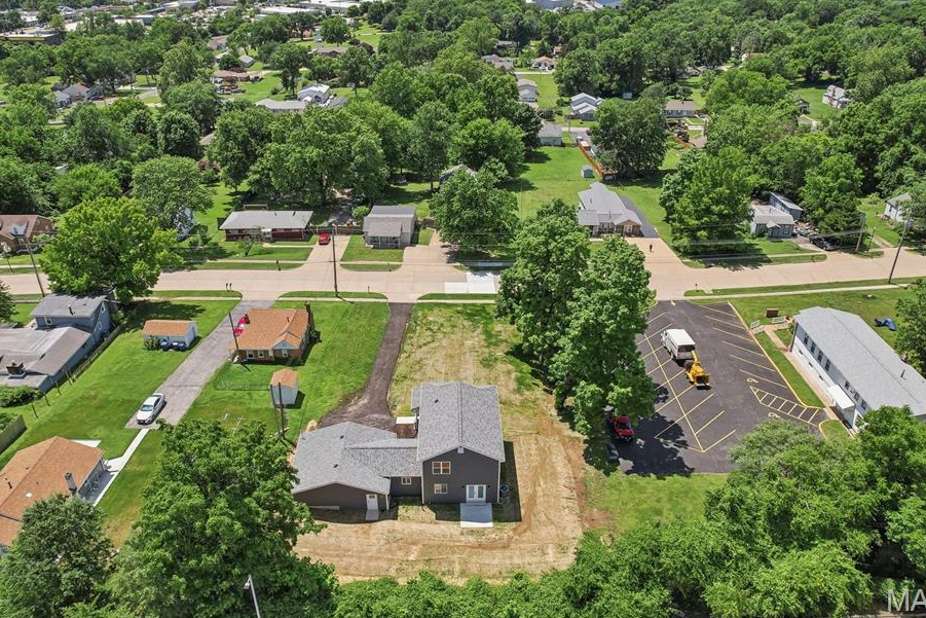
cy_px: 271
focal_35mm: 25
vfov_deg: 51.2
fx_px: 643
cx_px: 464
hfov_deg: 71.5
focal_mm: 8.4
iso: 100
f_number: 2.8
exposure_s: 1/1500
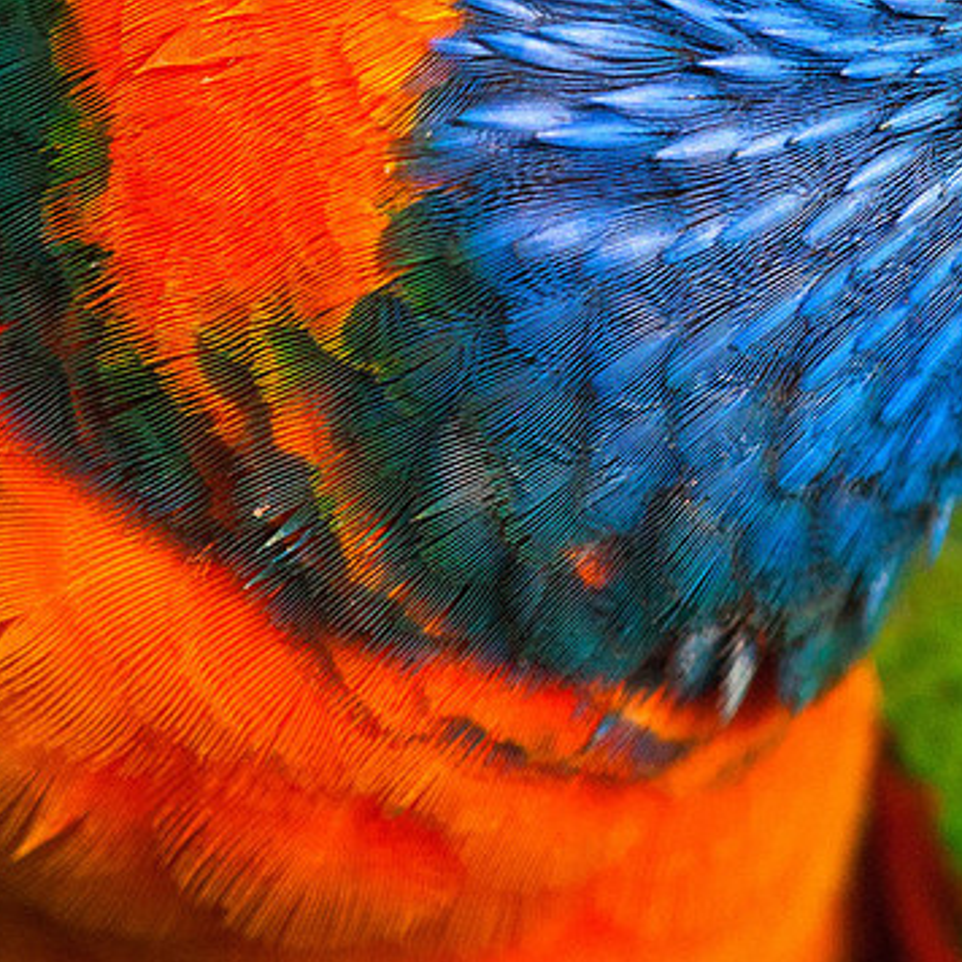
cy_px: 51
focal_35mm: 984
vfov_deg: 1.8
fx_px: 30938
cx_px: 819
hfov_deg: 1.8
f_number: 5.6
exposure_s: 1/2000
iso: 800
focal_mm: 250
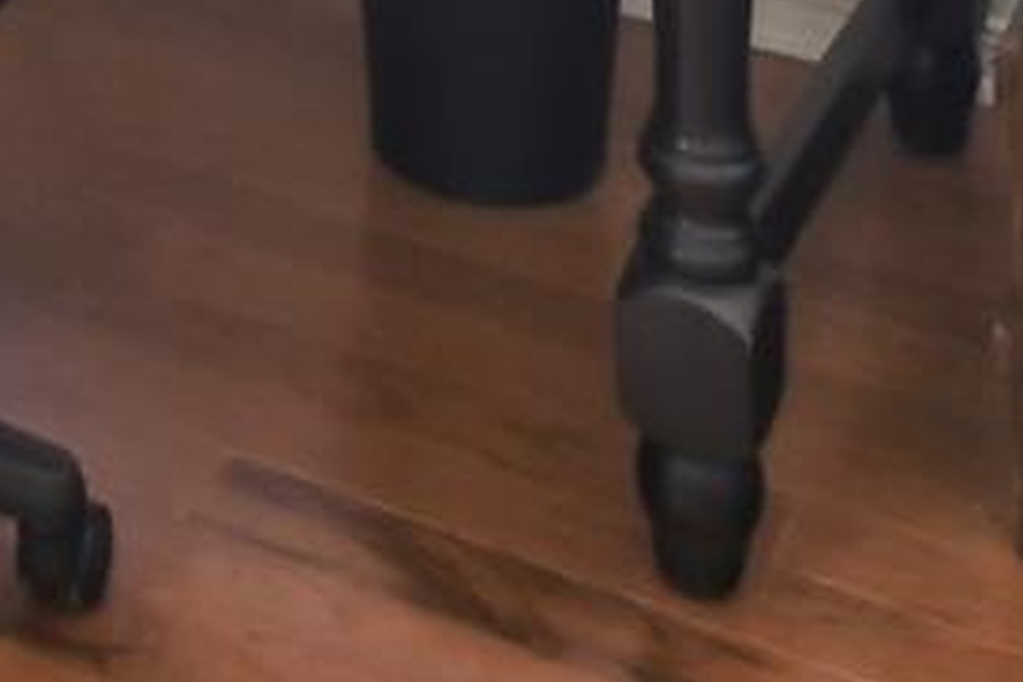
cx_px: -7
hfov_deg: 22.2
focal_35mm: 88
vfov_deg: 11.2
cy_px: -1240
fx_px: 2500
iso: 100
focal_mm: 10
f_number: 7.1
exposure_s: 1/6
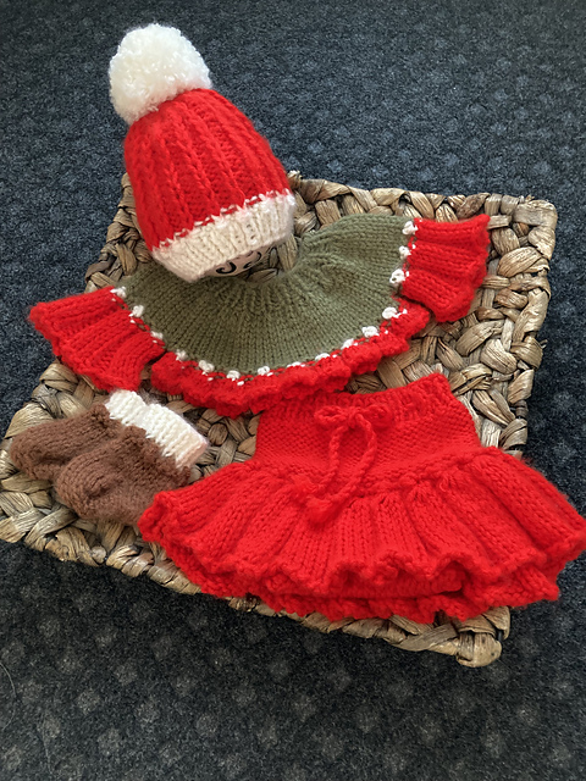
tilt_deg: -67.2
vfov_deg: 63.4
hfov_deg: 49.7
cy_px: 390
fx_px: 632
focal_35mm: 28
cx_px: 293
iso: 500
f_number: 1.8
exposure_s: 1/30
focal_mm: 3.99
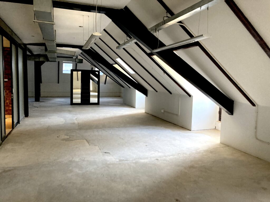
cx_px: 135
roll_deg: -1.3
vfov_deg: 49.7
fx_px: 218
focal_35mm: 28
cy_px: 101
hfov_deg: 63.4
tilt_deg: -6.5
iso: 250
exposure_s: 1/60
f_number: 1.8
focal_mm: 3.99
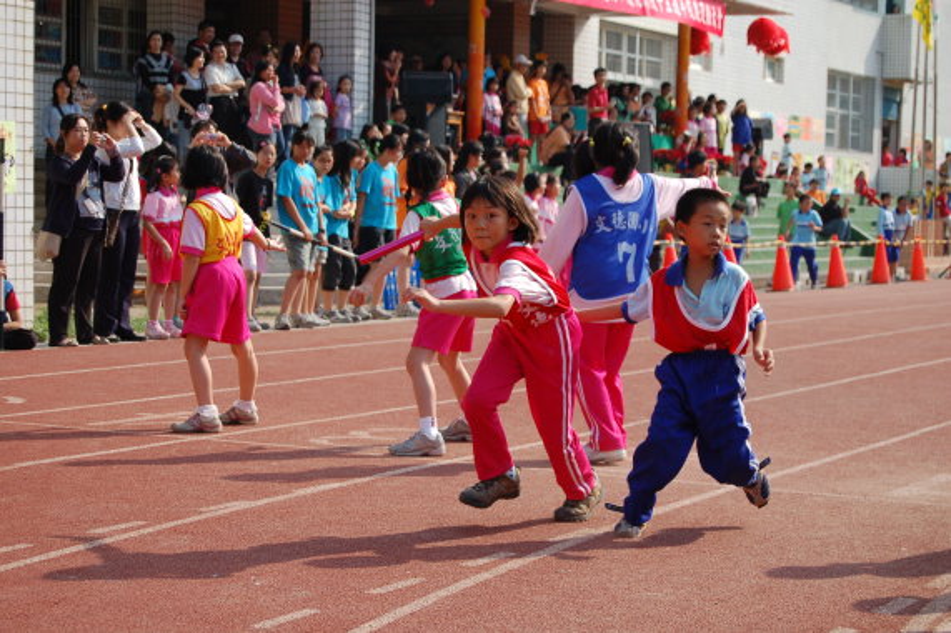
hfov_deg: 24.6
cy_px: 316
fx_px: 2178
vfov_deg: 16.5
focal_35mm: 82
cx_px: 476
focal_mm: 55
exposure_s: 1/1000
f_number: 5.6
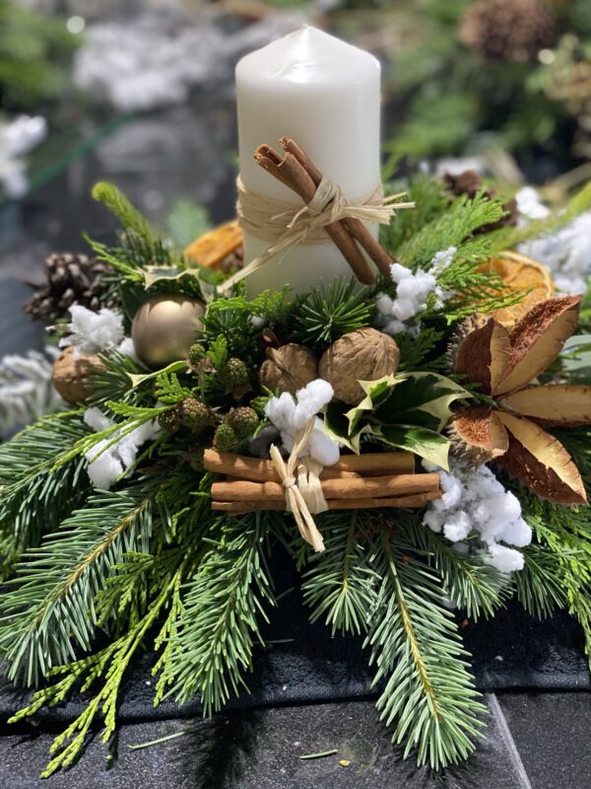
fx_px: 1184
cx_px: 296
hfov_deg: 28.0
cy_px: 394
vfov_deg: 36.8
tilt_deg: -30.3
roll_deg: -0.5
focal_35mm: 52
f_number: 2
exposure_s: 1/33
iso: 160
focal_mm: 6
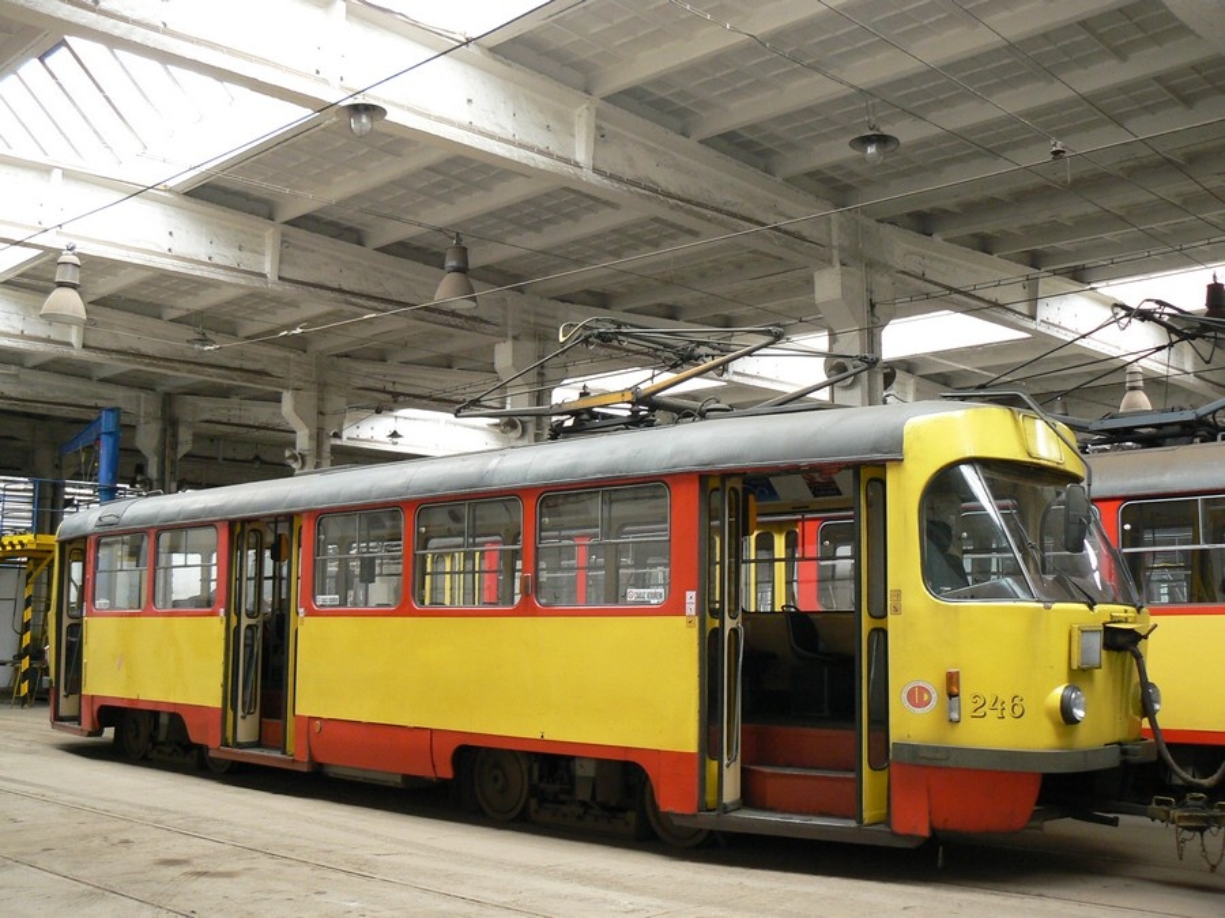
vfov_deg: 36.8
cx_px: 612
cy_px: 459
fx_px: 1380
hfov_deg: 47.9
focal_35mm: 39
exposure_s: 1/40
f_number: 2.8
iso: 200
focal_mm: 6.4
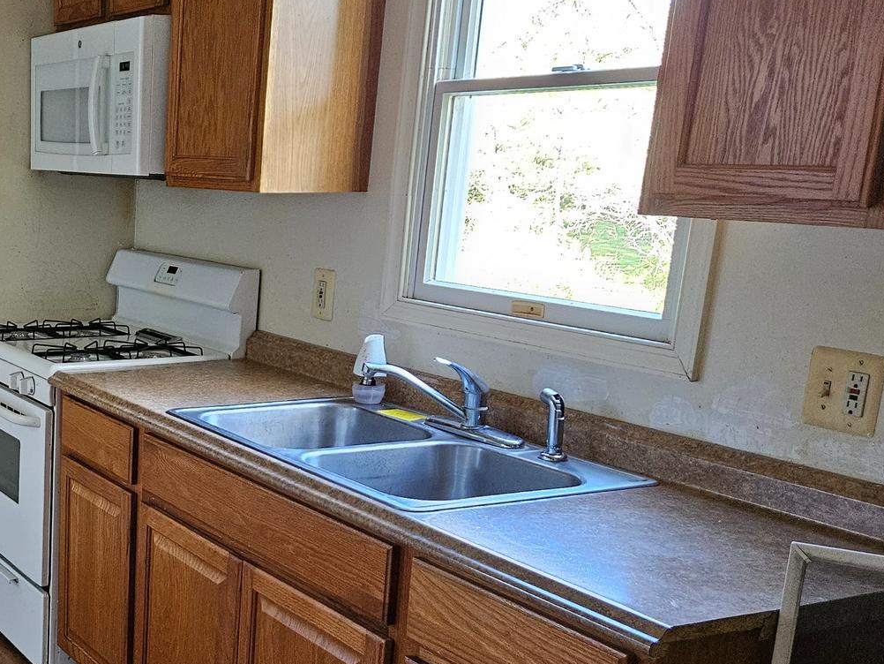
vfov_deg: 30.7
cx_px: -1
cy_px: 444
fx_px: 1201
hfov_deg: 36.4
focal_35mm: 47
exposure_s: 1/120
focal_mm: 5.4
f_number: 1.8
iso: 800
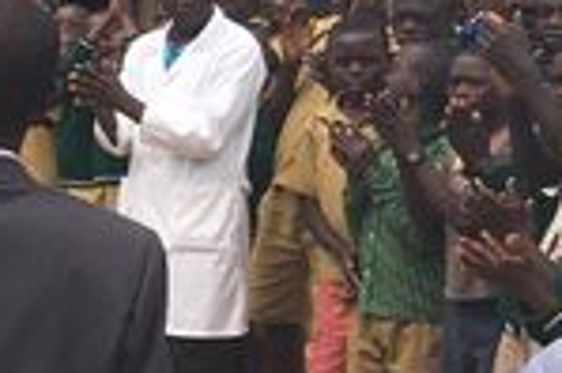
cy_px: 111
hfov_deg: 12.3
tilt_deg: -6.2
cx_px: -664
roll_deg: -2.5
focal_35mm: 142
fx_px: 2214
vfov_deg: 9.6
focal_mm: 4.15
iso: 25
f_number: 2.2
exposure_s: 1/1115
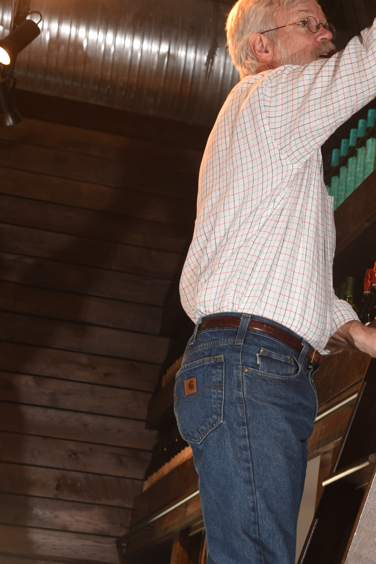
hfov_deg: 12.7
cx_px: 431
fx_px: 1660
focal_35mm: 106
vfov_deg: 19.3
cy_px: 240
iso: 800
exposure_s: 1/100
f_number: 6.3
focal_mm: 46
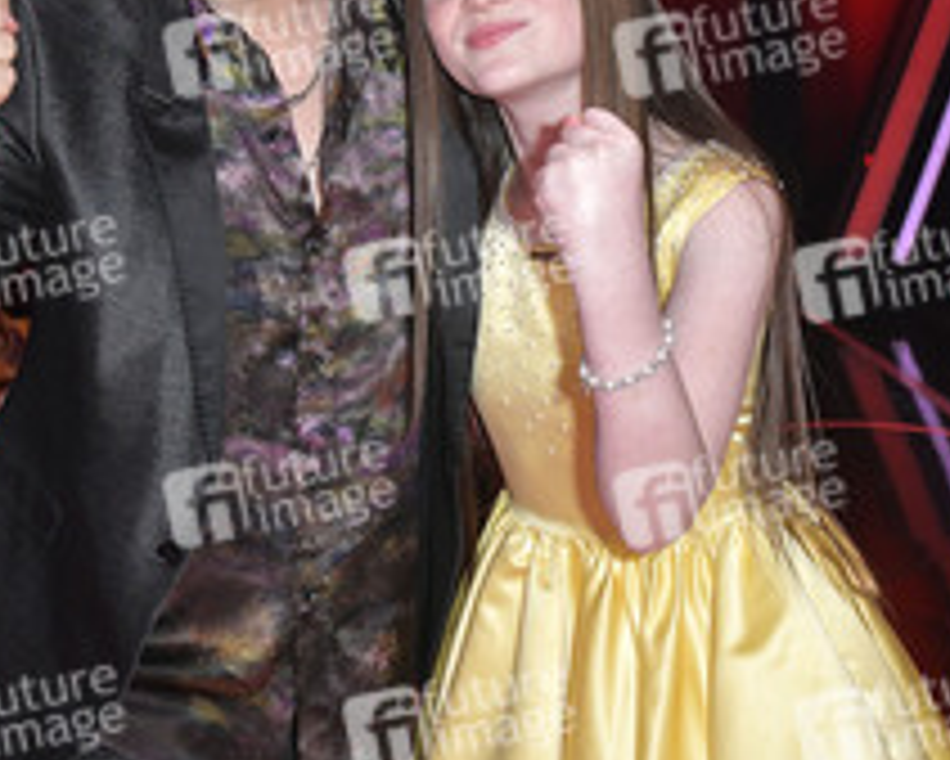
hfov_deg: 26.3
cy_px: 157
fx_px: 2025
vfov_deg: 21.0
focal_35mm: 72
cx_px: 340
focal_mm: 36
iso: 2500
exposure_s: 1/200
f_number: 7.1
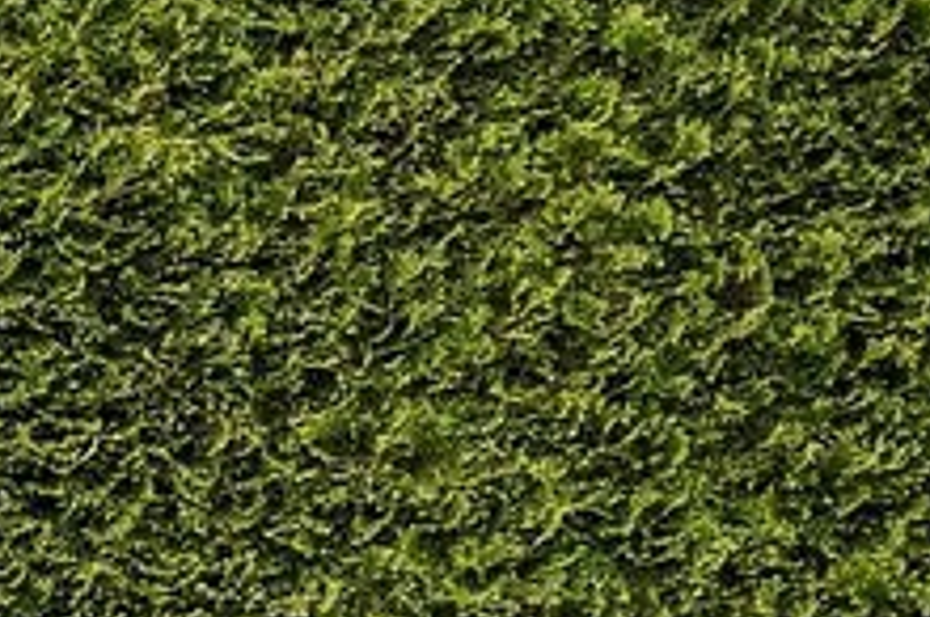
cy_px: 1109
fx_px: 7893
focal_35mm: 306
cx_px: -2329
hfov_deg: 6.0
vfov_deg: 4.4
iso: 1250
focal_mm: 28
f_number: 7.1
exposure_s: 1/1000
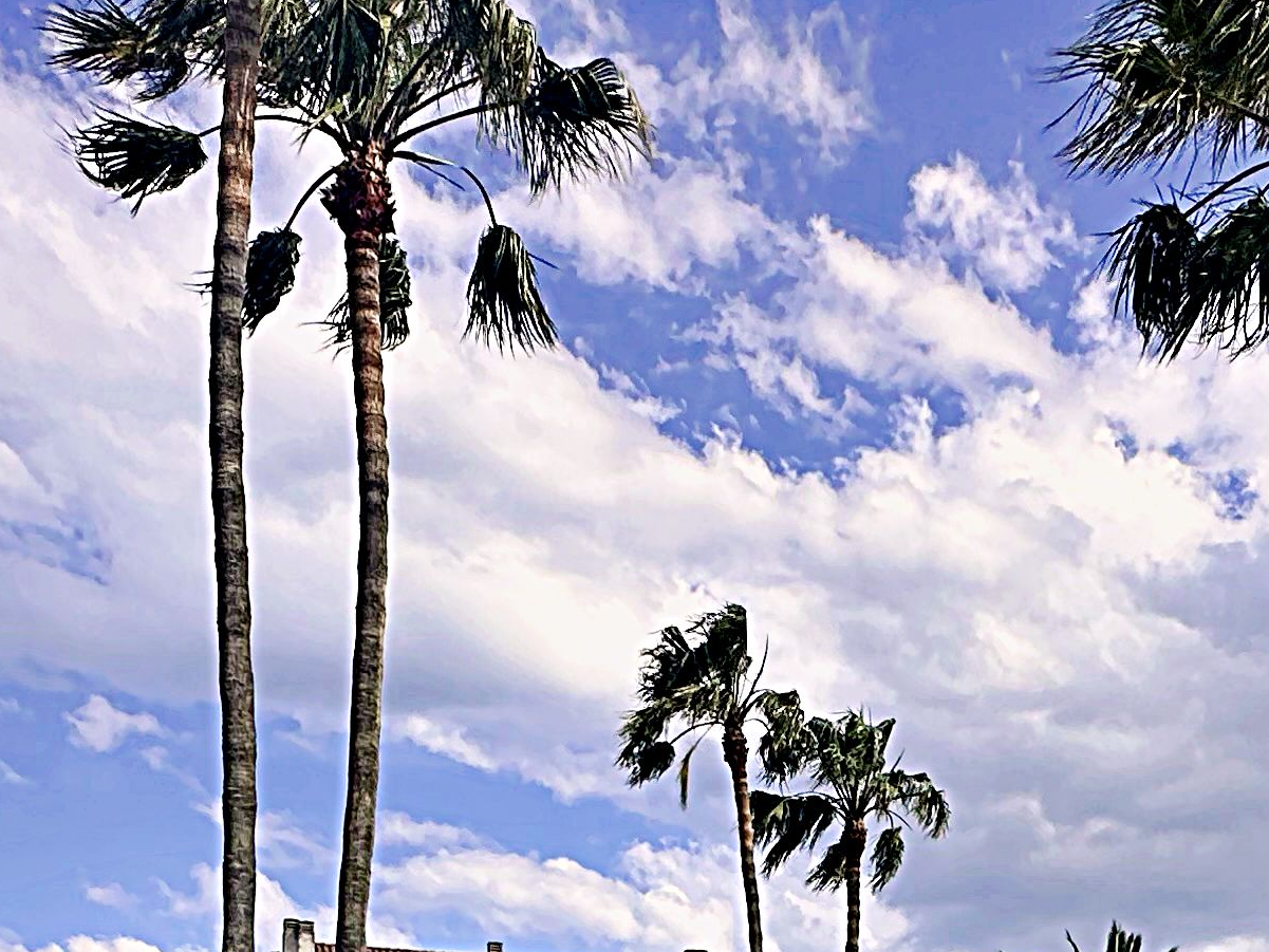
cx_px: 780
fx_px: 1723
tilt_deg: +0.2
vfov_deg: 25.5
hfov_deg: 40.2
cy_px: 1307
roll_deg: -0.2
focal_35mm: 47
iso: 50
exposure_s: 1/2304
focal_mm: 2.22
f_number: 2.2
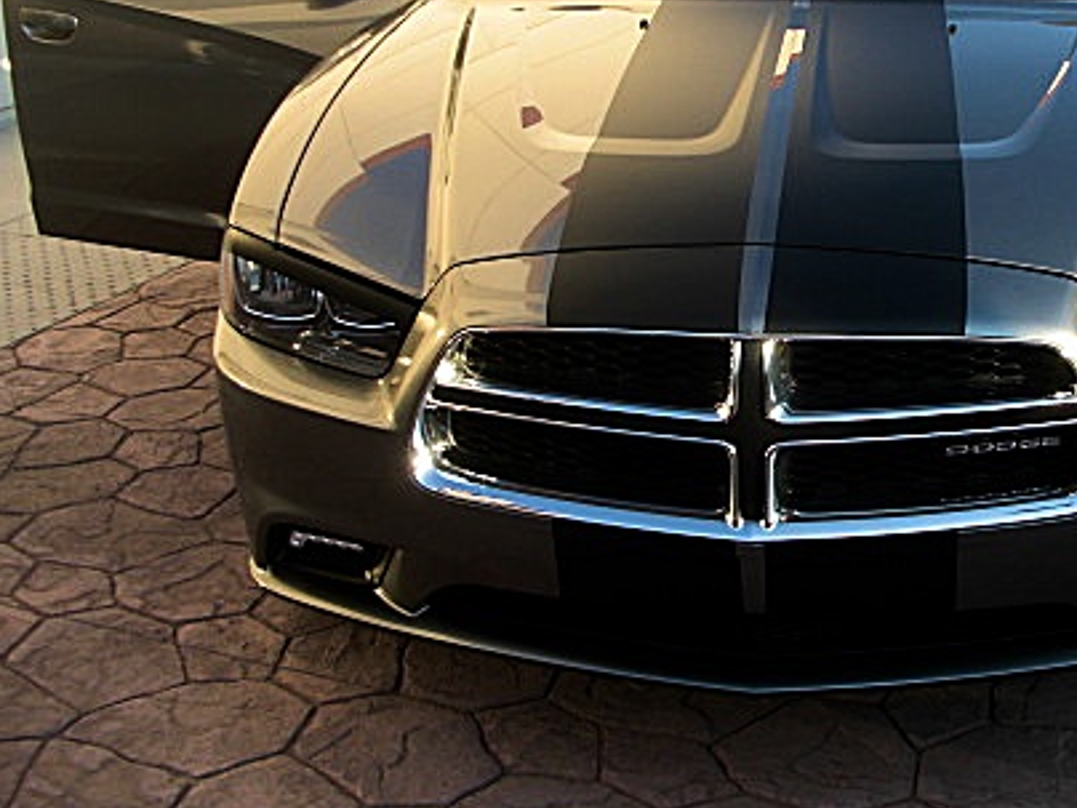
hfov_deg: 32.9
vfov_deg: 25.5
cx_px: 842
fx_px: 1773
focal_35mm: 57
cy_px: 261
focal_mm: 6.3
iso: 50
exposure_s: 1/200
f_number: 2.8
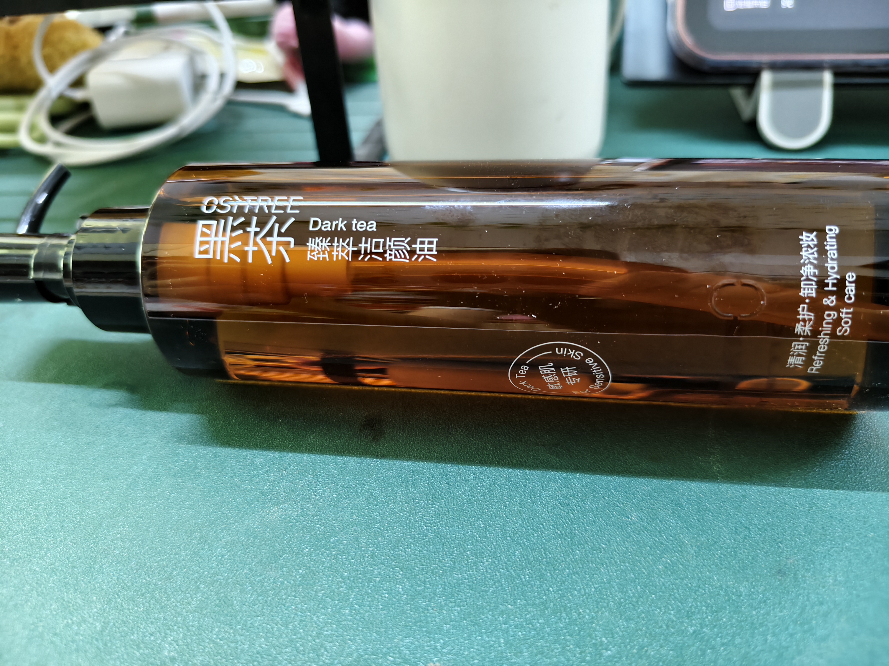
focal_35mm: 23
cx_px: 444
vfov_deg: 58.9
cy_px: 333
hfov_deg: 73.9
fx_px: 591
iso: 1005
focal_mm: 5.56
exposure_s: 1/50
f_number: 1.88
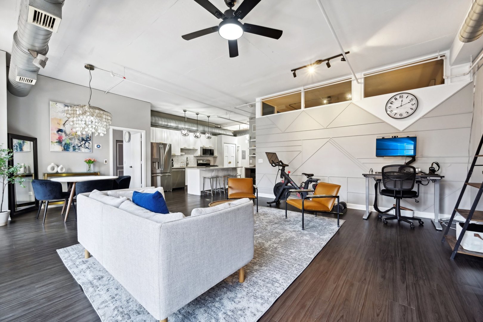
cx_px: 242
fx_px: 188
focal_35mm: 14
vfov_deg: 81.2
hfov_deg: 104.3
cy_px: 161
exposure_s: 1/25
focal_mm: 14
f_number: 8
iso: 800
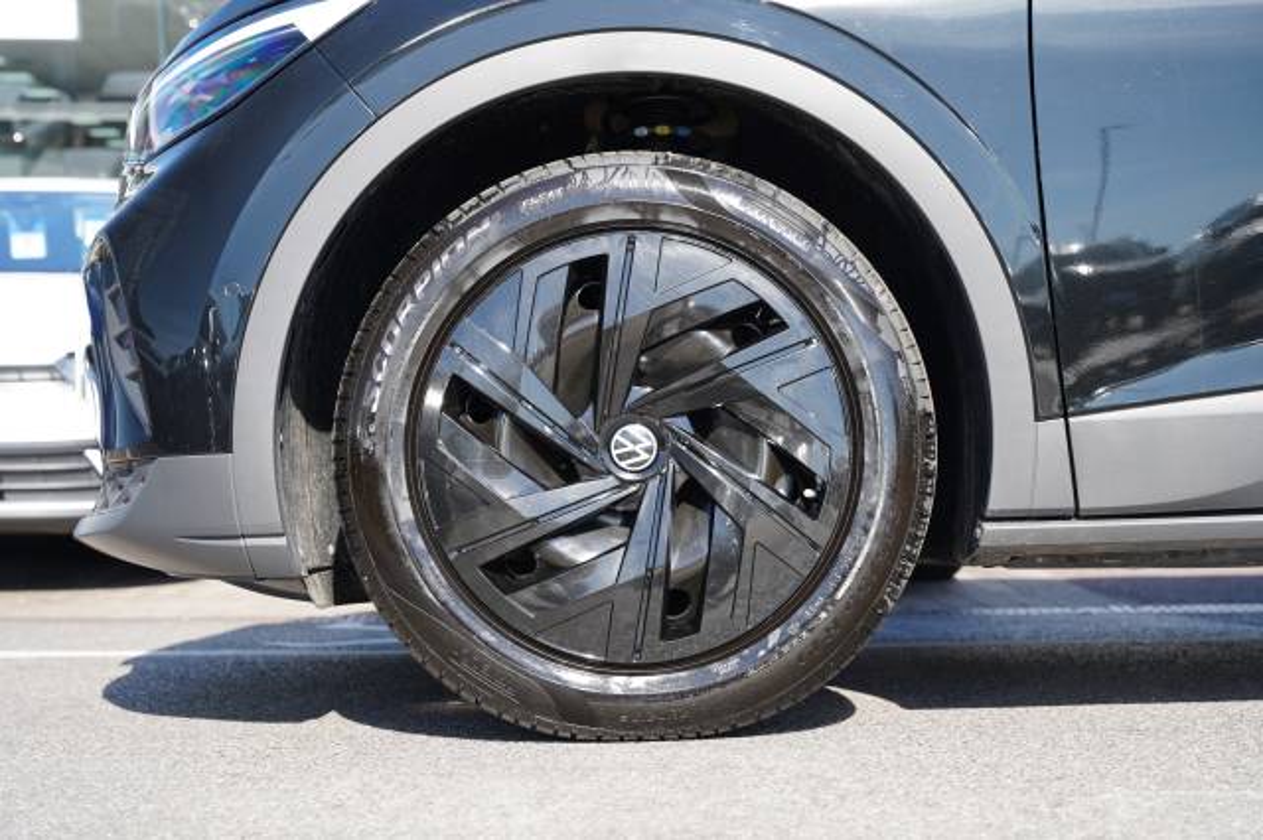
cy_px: 420
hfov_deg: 36.7
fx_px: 1904
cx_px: 632
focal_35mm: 54
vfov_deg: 24.9
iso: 100
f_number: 4.5
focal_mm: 54.3
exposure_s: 1/100
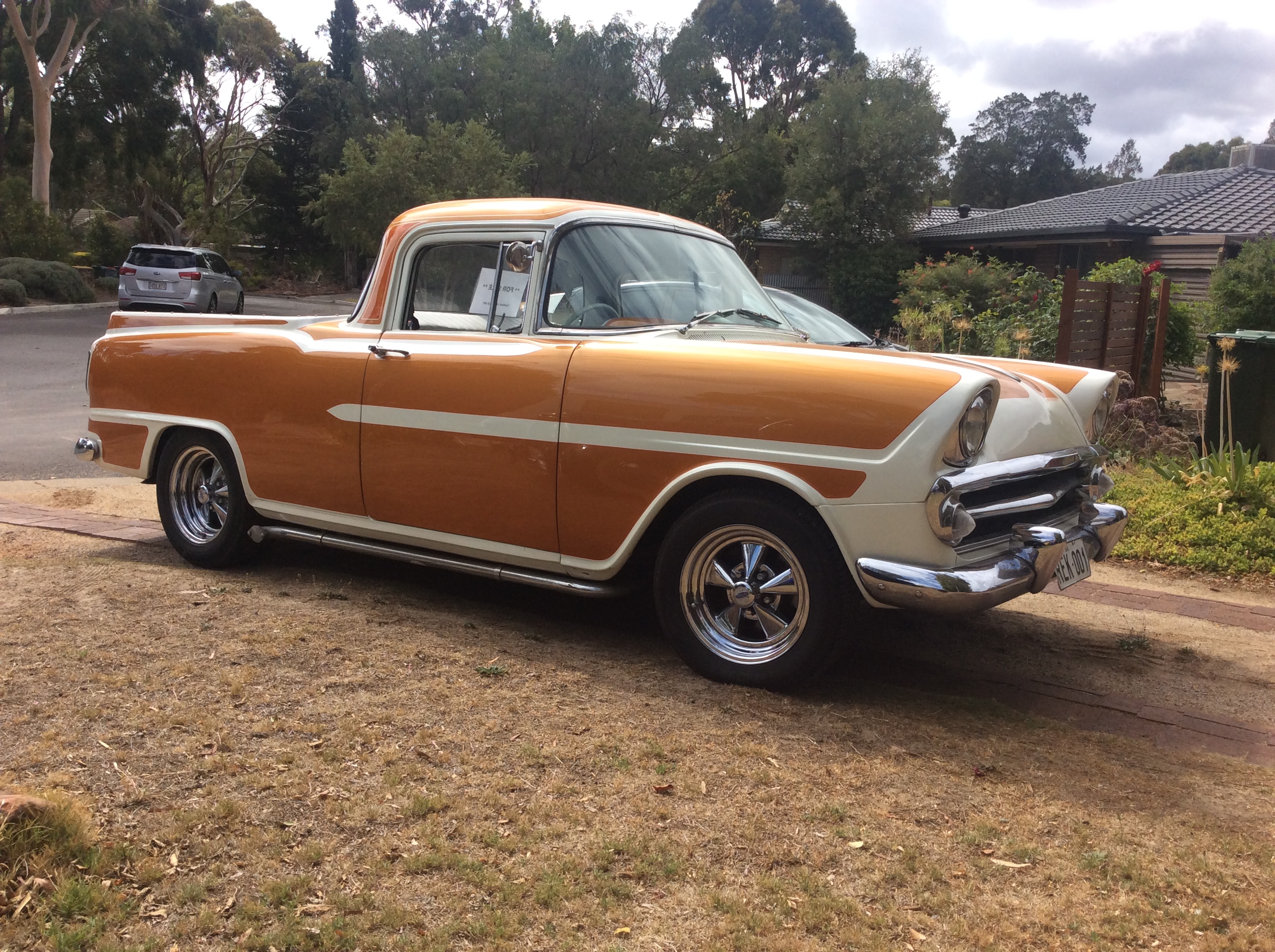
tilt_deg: -10.9
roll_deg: +1.0
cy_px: 476
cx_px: 638
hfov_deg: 56.9
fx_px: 1177
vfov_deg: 44.1
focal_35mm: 32
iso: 32
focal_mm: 3.3
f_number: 2.4
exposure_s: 1/1121
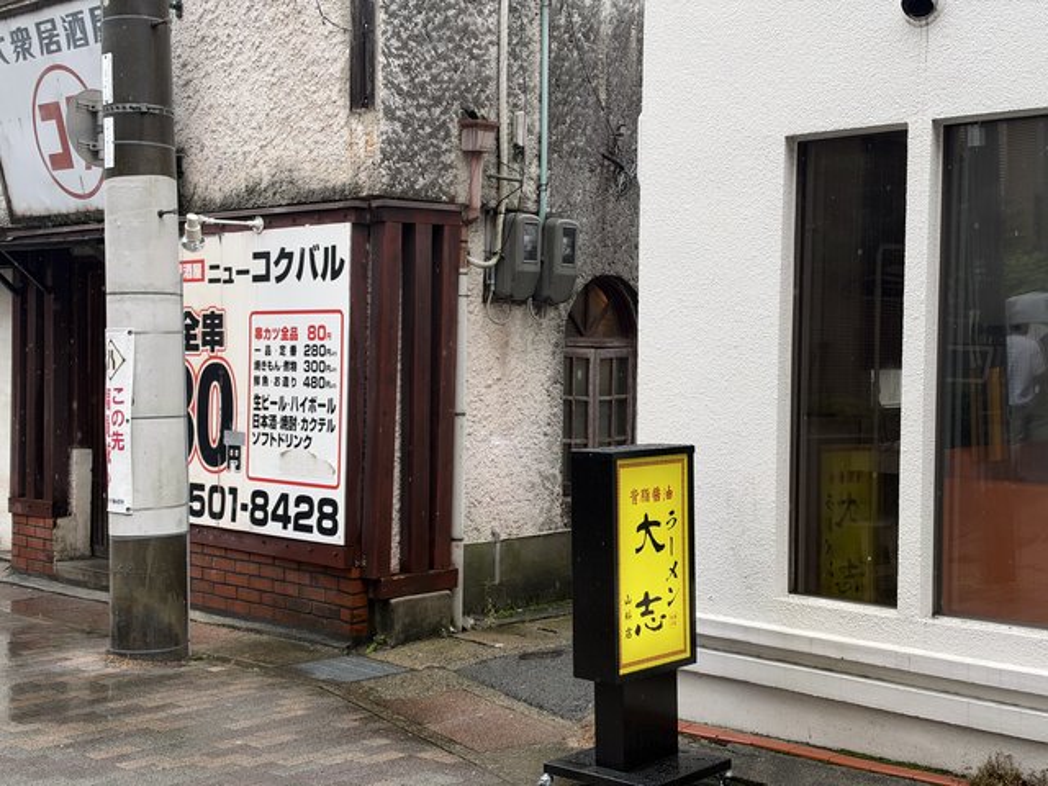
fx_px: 1453
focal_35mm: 48
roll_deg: +0.3
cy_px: 393
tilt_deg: +0.0
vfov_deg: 30.3
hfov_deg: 39.7
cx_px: 524
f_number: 1.8
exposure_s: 1/295
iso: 64
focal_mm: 6.93
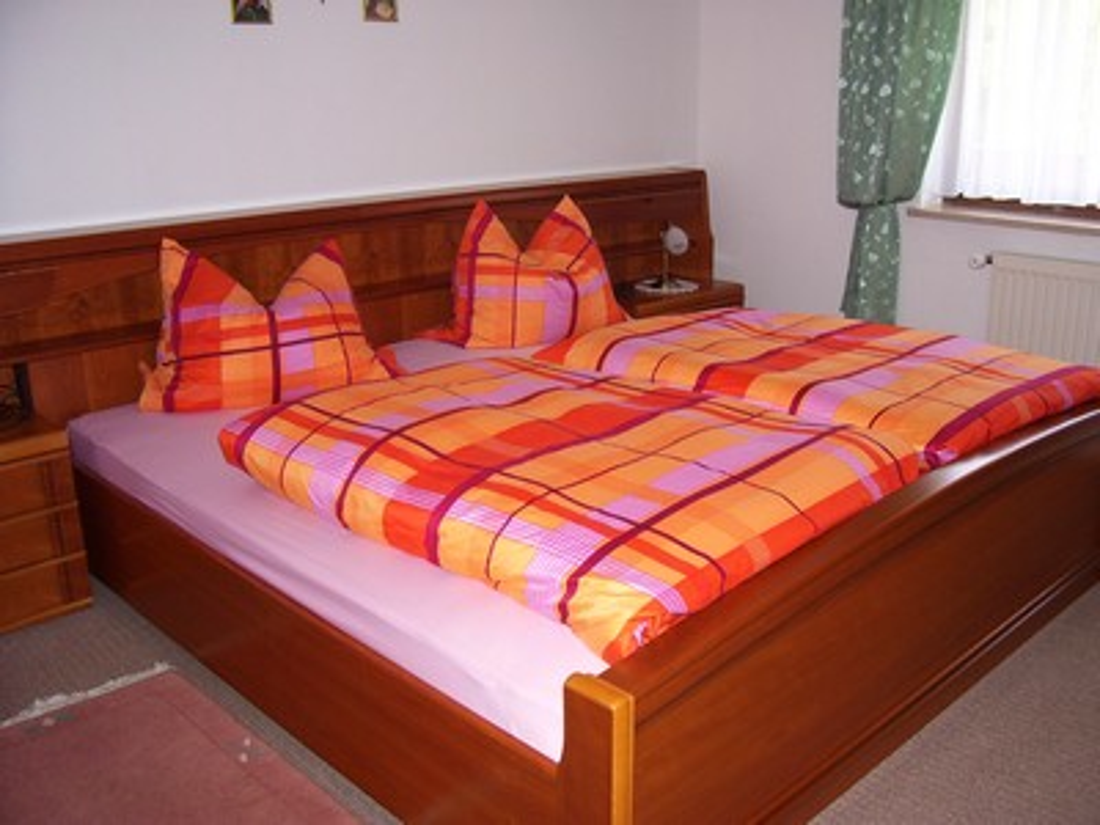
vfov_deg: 41.8
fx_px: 1080
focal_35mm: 34
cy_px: 412
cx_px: 550
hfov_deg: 54.0
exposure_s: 1/60
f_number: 2.7
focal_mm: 5.6
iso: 80
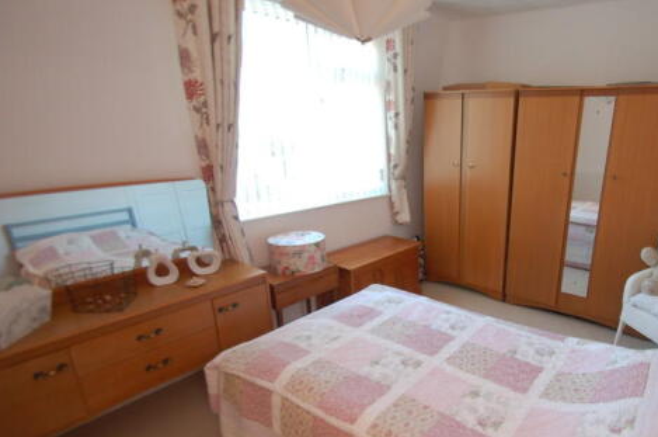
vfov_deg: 59.1
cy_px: 250
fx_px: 383
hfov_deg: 78.1
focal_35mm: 21
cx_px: 449
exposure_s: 1/60
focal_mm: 10
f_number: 3.5
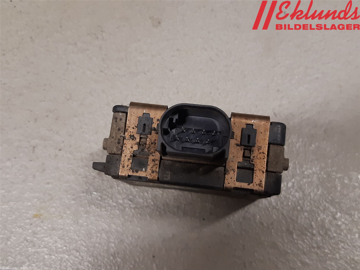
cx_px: 180
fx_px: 270
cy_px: 135
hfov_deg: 67.3
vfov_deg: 53.1
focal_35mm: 26
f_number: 1.7
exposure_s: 1/50
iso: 125
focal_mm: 3.93
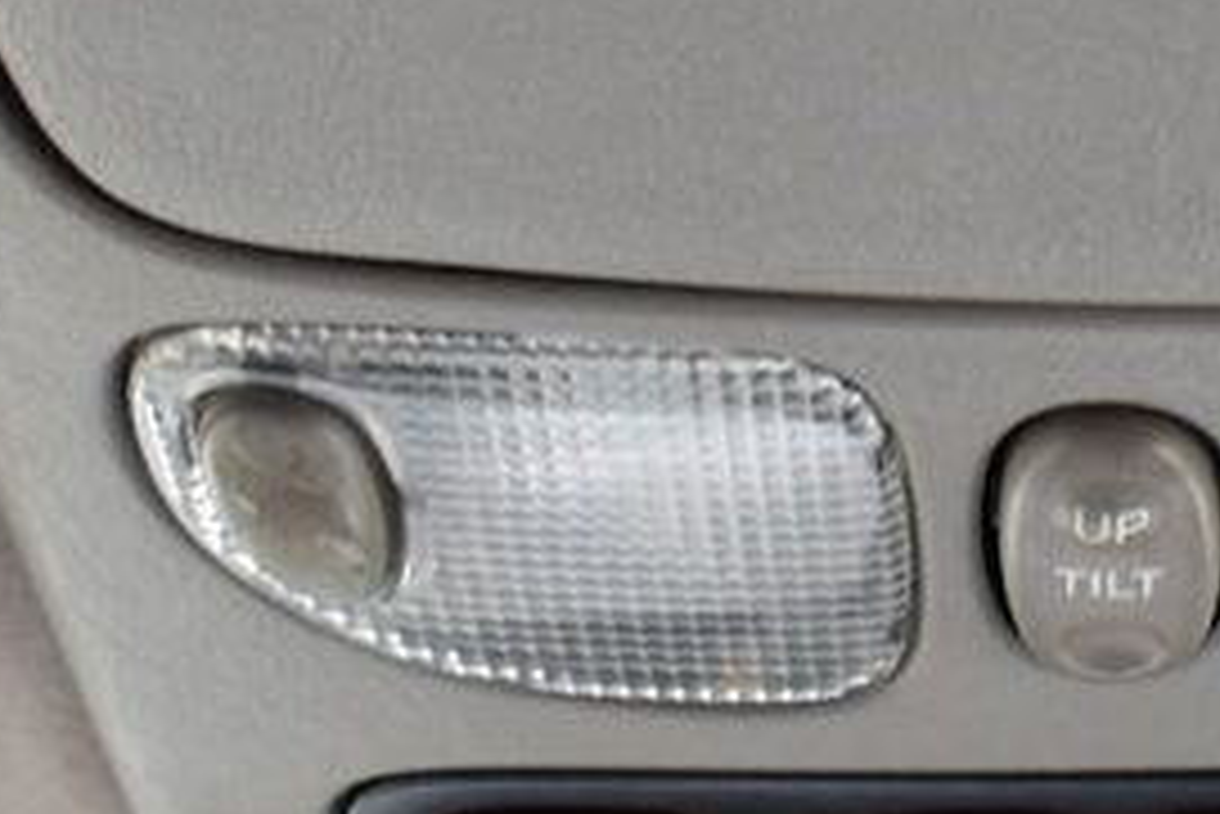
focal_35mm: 136
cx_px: 1297
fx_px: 4611
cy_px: 67
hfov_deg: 14.8
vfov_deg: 10.0
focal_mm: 24
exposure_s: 1/15
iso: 400
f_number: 6.3
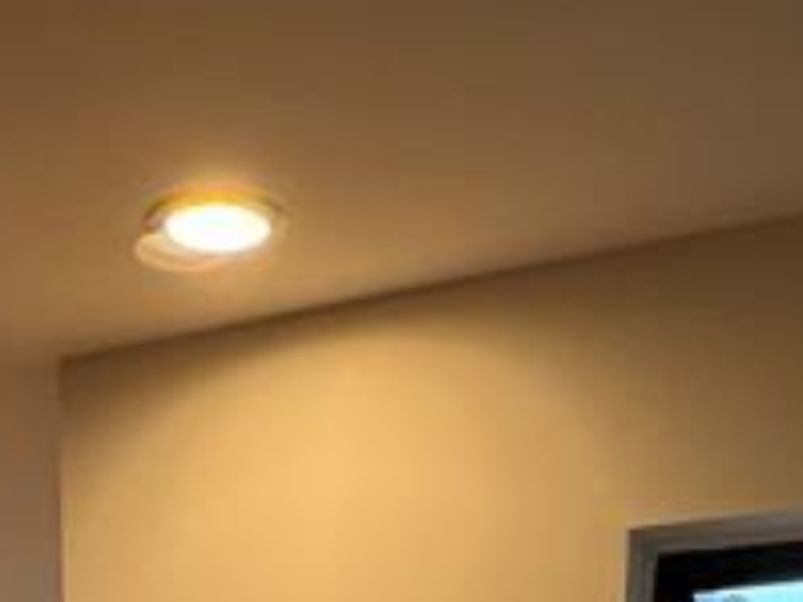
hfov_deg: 26.9
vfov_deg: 14.9
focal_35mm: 72
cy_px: 1337
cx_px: 270
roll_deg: -0.5
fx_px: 1669
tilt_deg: -12.8
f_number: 2.2
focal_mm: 2.22
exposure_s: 1/120
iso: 250
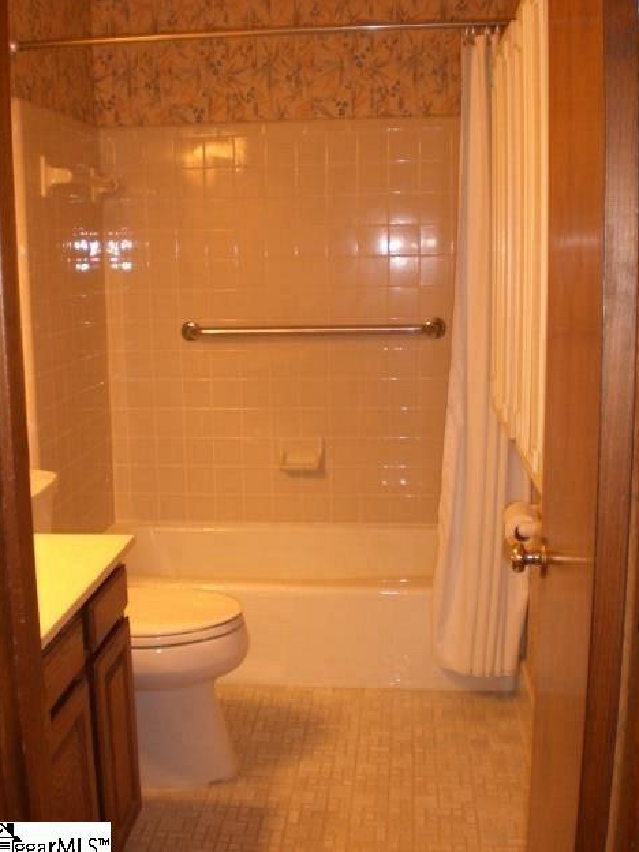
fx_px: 960
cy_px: 426
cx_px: 313
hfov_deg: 36.8
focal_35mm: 39
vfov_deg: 47.9
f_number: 3.1
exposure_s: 1/80
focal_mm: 6.3
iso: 200
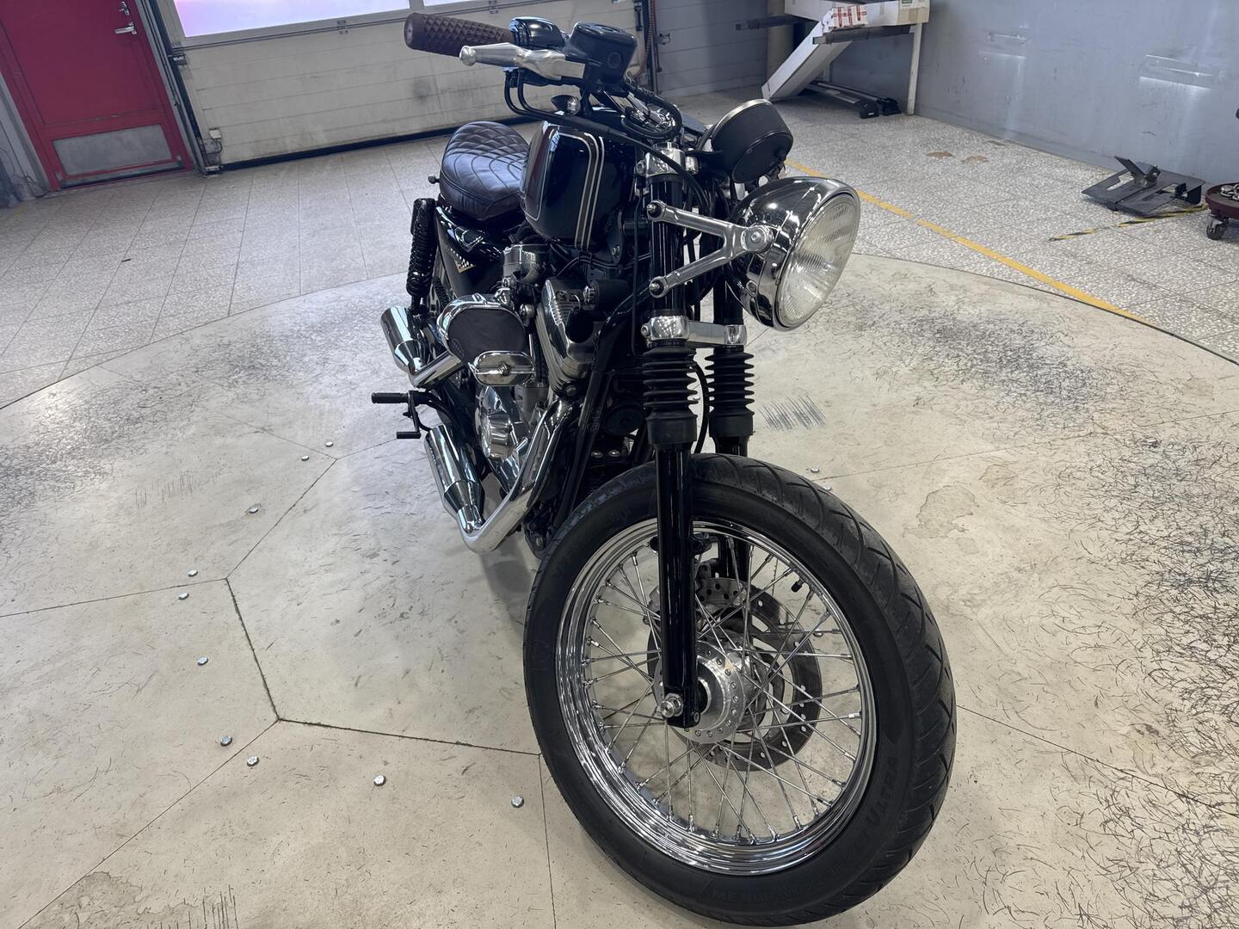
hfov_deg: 71.6
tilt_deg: -31.4
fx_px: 859
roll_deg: +6.7
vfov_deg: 56.8
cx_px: 620
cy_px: 464
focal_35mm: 24
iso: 64
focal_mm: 6.76
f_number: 1.78
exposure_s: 1/128
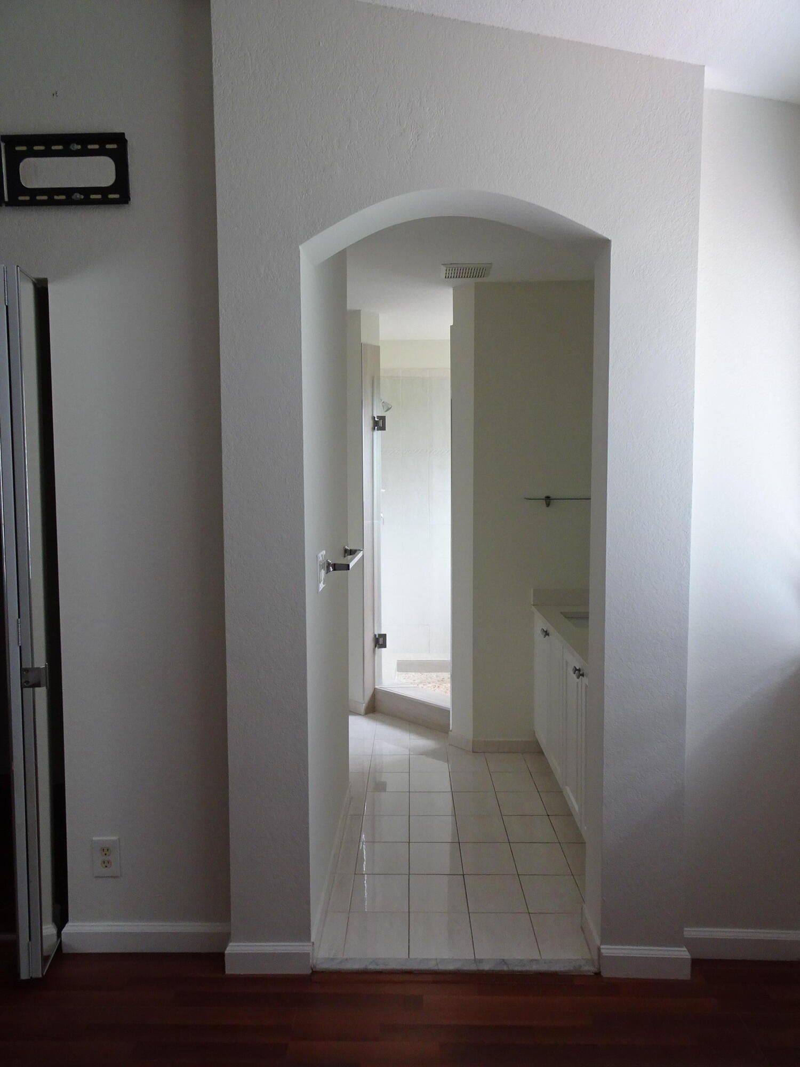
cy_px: 534
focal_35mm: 24
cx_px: 400
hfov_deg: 56.8
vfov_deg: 71.6
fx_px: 740
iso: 250
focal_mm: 4.1
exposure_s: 1/30
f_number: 4.5
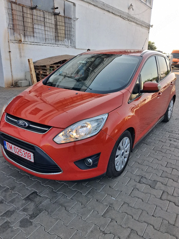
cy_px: 120
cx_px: 90
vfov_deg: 65.3
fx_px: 186
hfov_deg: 51.4
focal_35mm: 27
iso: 25
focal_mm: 4
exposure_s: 1/238
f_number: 1.8
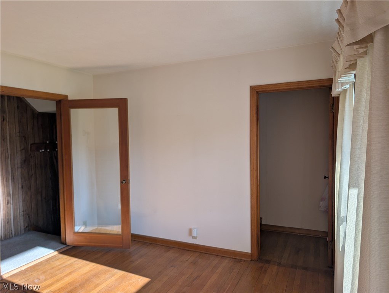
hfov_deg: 71.5
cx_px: 194
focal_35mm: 24
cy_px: 146
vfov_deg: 56.9
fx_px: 270
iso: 22
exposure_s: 1/122
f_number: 1.68
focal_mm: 6.9
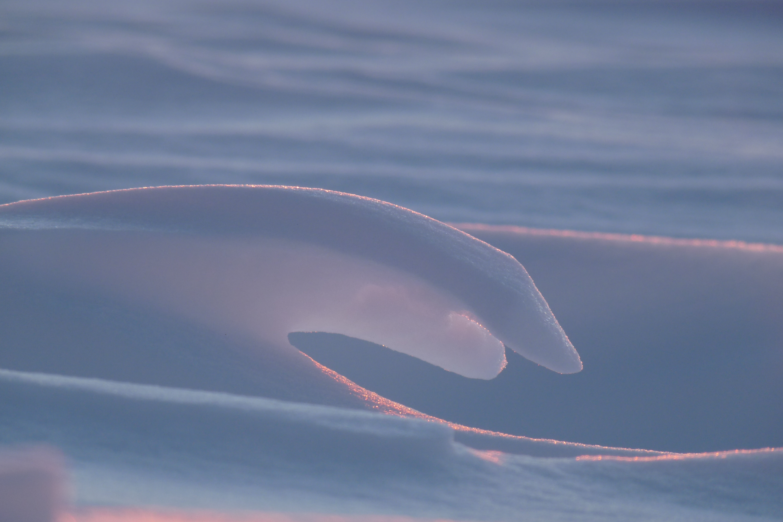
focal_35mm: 310
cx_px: 391
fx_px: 6742
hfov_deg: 6.6
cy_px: 267
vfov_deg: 4.4
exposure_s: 1/100
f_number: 4
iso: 100
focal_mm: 52.8
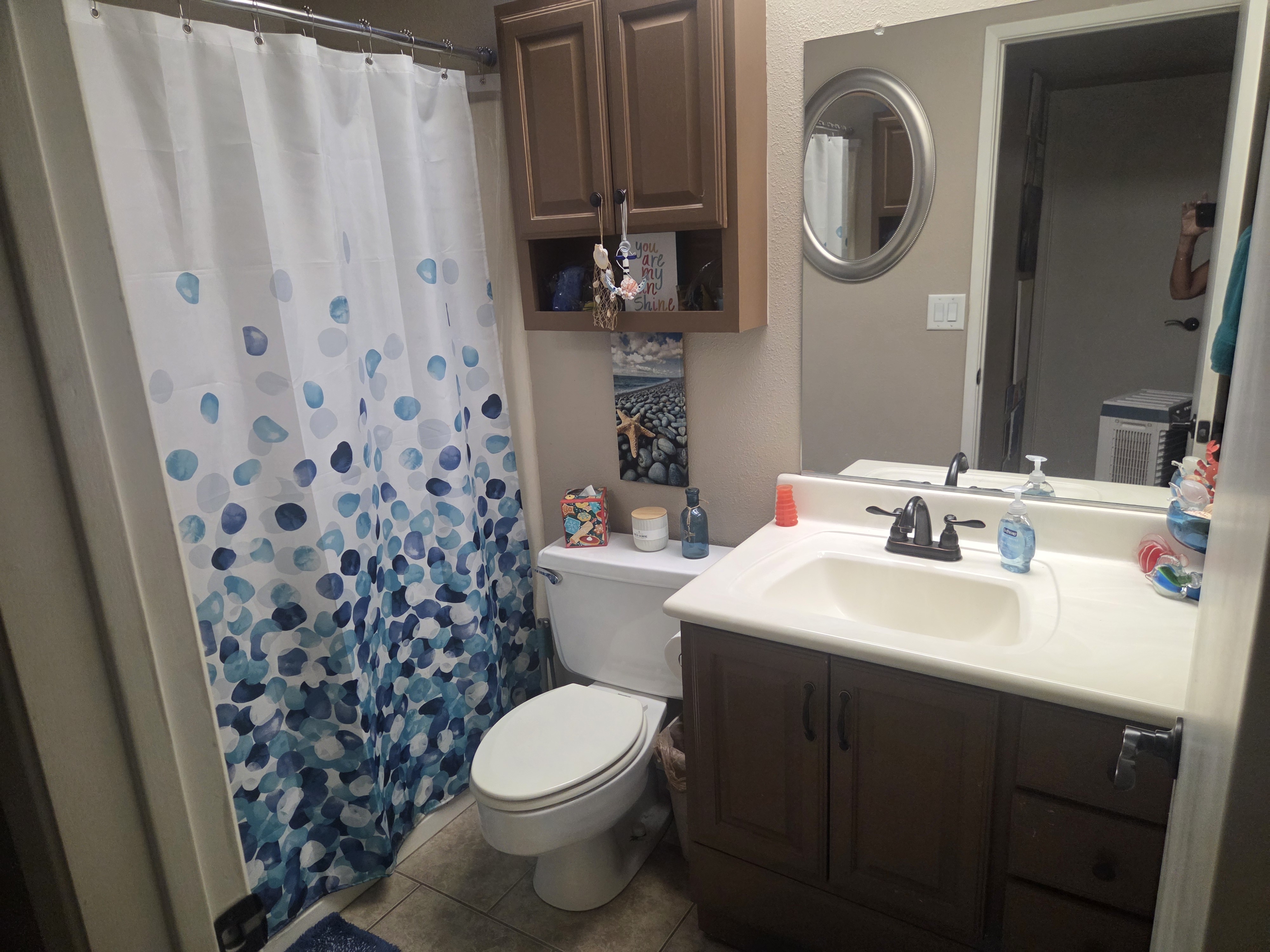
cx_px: 635
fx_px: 844
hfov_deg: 73.9
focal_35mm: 23
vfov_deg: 58.9
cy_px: 476
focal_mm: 5.4
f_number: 1.8
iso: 400
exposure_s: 1/120
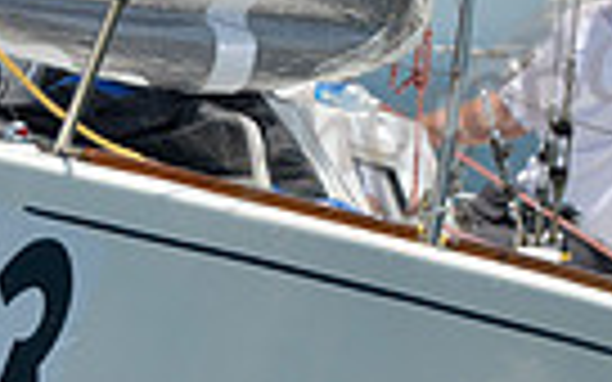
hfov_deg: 0.8
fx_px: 43415
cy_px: 380
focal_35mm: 2603
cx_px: 0
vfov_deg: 0.5
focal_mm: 600
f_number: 4.5
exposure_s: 1/2500
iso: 200
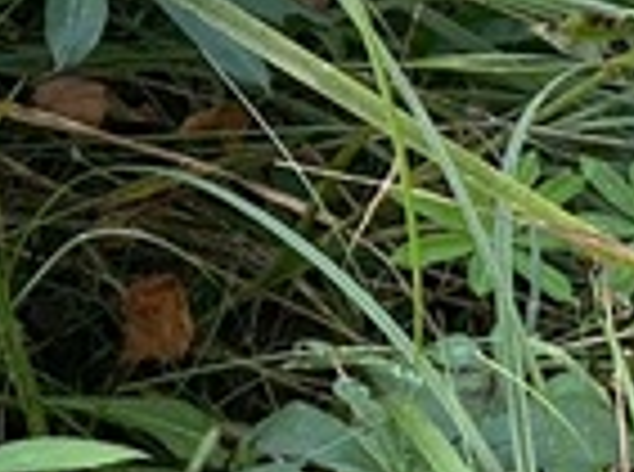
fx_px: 5407
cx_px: -980
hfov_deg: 6.3
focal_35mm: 296
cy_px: -346
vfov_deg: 4.9
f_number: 2
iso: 64
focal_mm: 6
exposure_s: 1/121
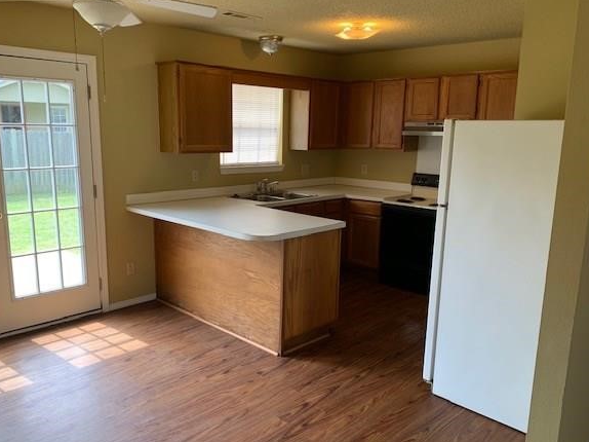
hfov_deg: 61.6
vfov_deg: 48.2
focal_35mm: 29
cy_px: 234
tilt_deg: -9.9
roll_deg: -1.4
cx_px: 270
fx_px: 493
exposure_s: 1/121
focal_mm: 4.25
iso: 50
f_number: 1.8
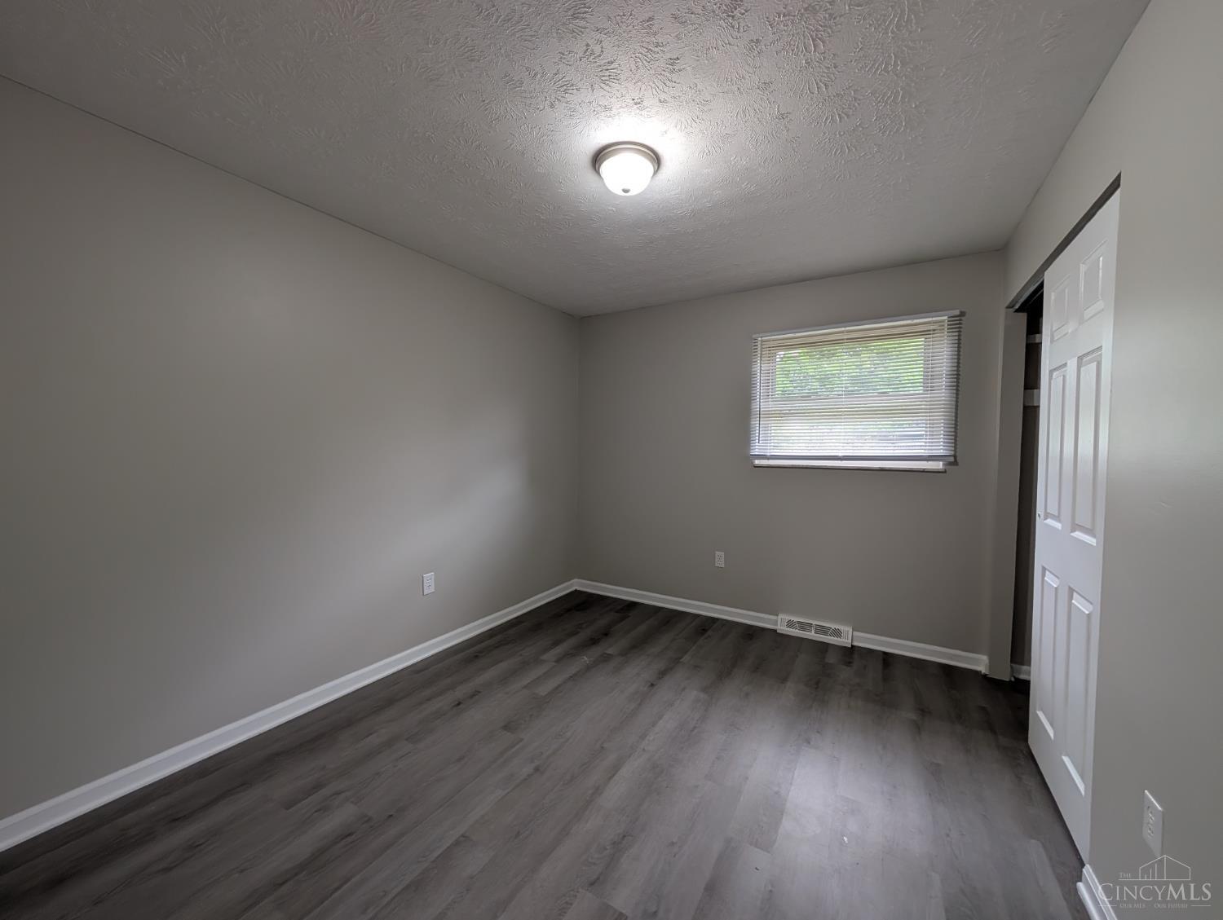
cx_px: 612
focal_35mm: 12
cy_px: 460
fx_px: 425
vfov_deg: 94.6
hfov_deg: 110.5
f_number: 1.7
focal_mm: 2.02
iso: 57
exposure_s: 1/23.8
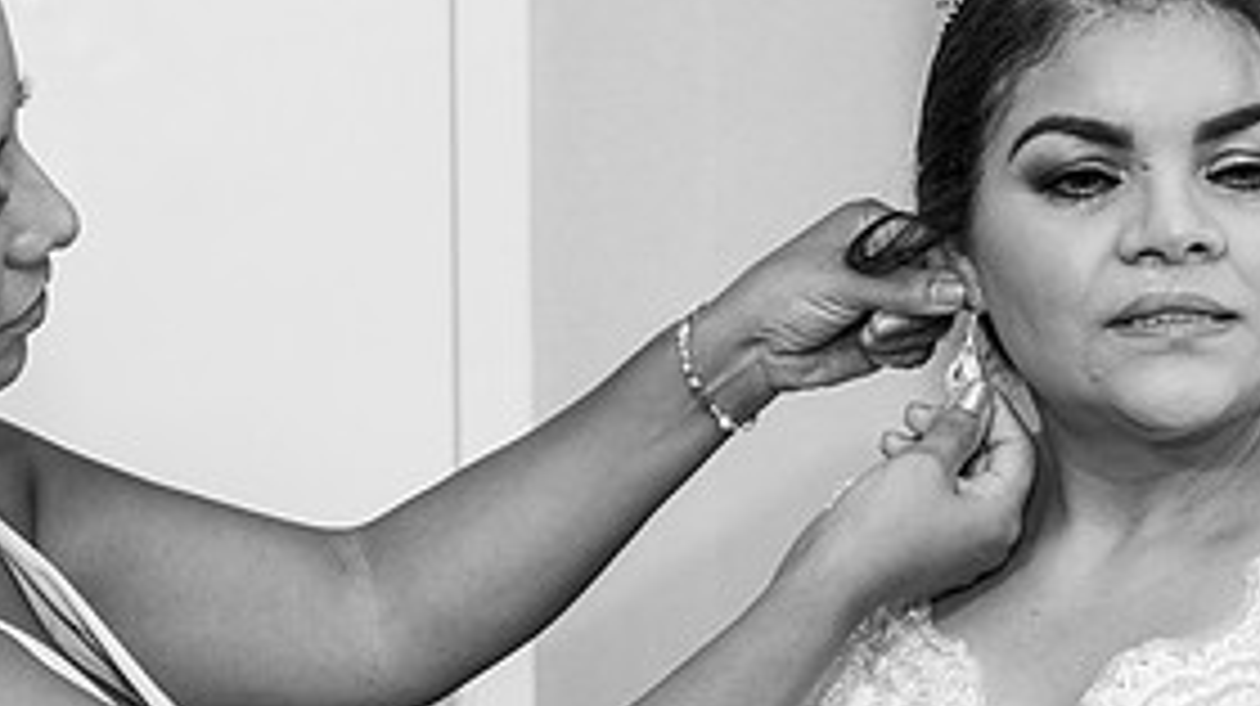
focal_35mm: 131
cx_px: 508
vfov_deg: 9.2
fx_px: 4373
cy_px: 546
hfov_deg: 16.4
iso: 640
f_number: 5.6
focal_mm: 56
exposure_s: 1/125
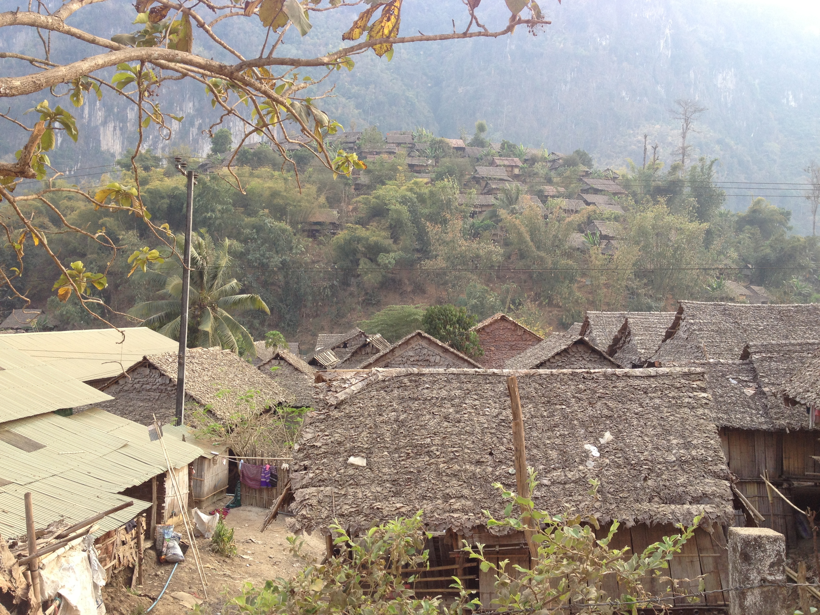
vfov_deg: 40.7
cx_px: 410
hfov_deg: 52.6
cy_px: 308
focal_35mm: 35
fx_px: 829
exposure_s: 1/152
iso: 50
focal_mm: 4.28
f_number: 2.4
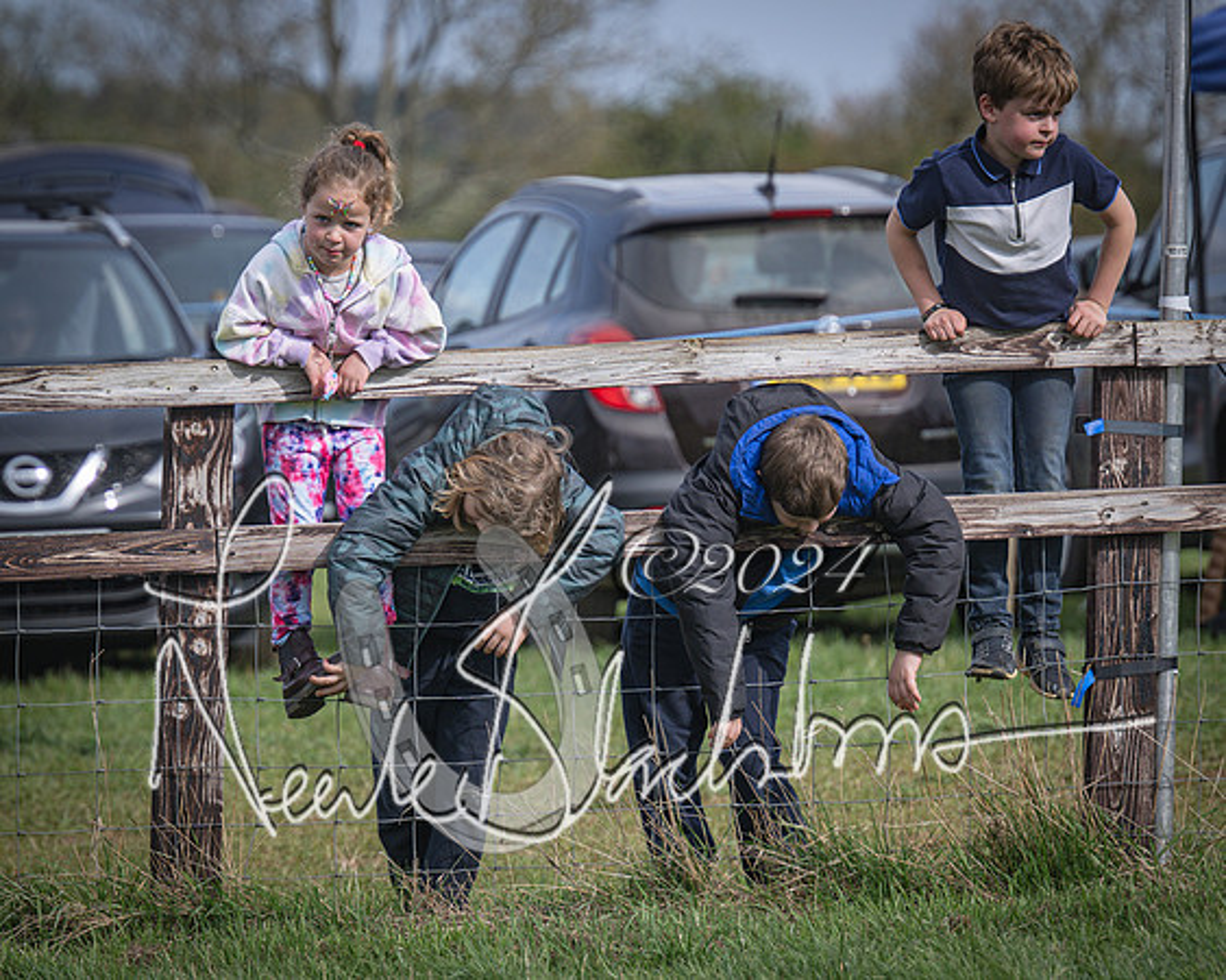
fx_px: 13153
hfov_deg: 5.3
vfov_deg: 4.3
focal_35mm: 363
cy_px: 600
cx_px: 593
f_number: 4
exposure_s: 1/1000
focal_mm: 175
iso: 100
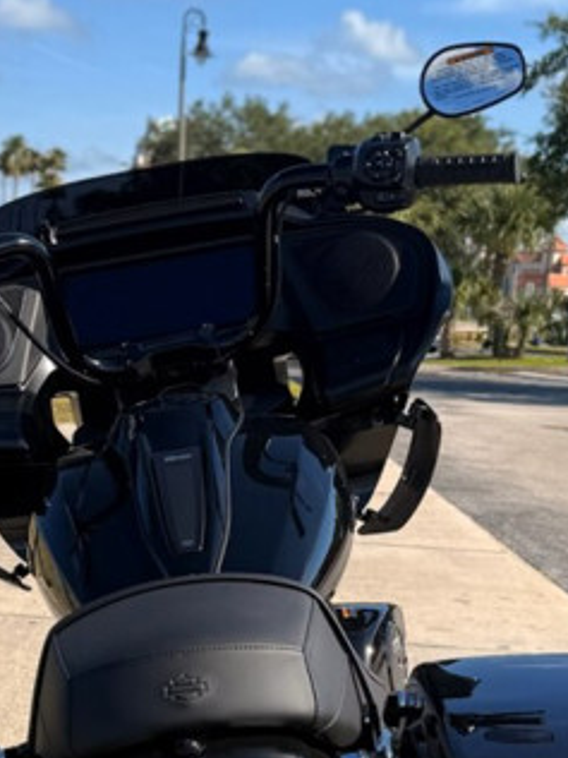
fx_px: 1772
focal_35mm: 81
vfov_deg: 23.4
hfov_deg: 18.1
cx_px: 149
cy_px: 702
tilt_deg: -12.0
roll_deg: -2.1
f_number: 1.78
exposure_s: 1/3759
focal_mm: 6.76
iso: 80
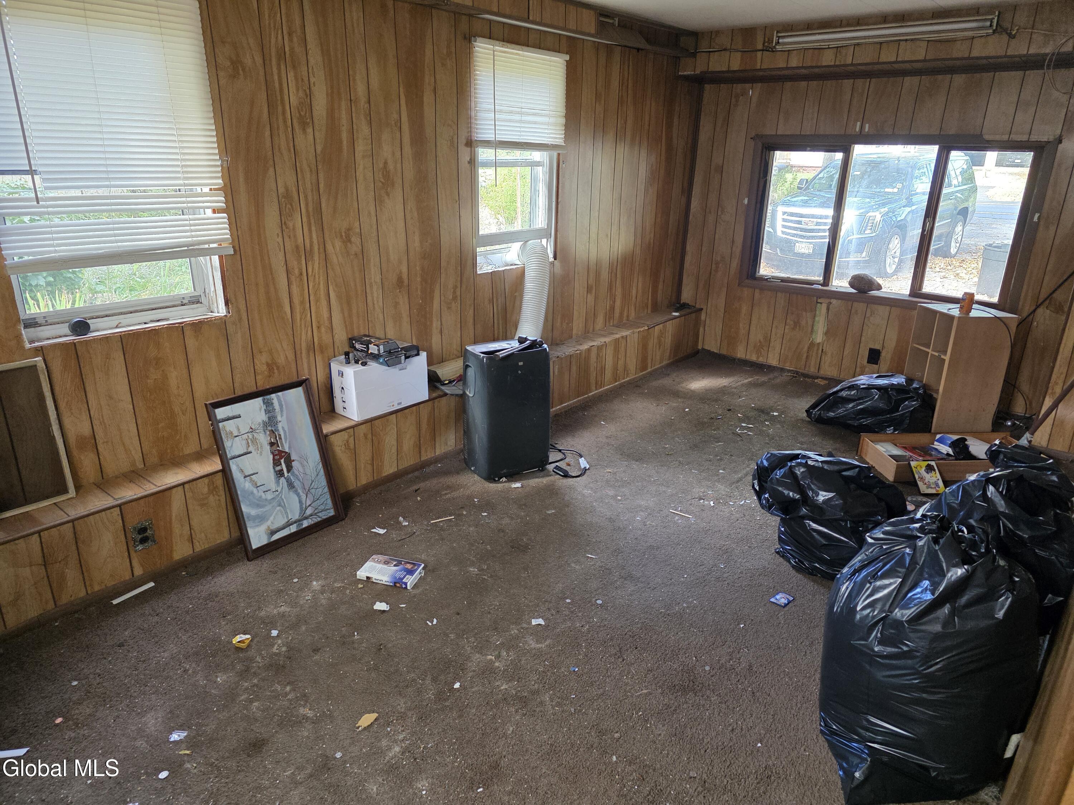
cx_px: 537
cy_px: 402
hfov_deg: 73.9
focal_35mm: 23
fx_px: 714
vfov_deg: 58.9
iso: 320
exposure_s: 1/120
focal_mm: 6.3
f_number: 1.7
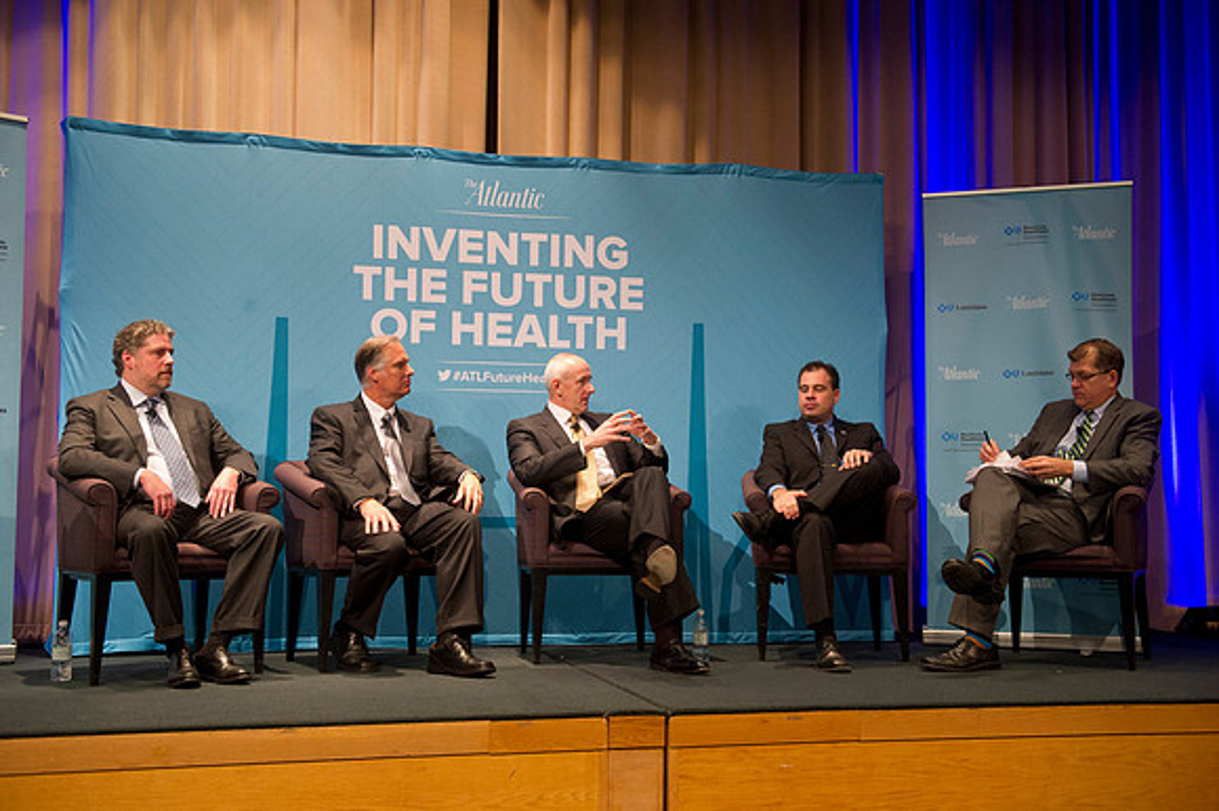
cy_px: 406
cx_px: 610
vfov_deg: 33.4
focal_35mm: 40
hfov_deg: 48.5
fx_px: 1354
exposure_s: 1/200
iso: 2500
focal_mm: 40
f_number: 3.5
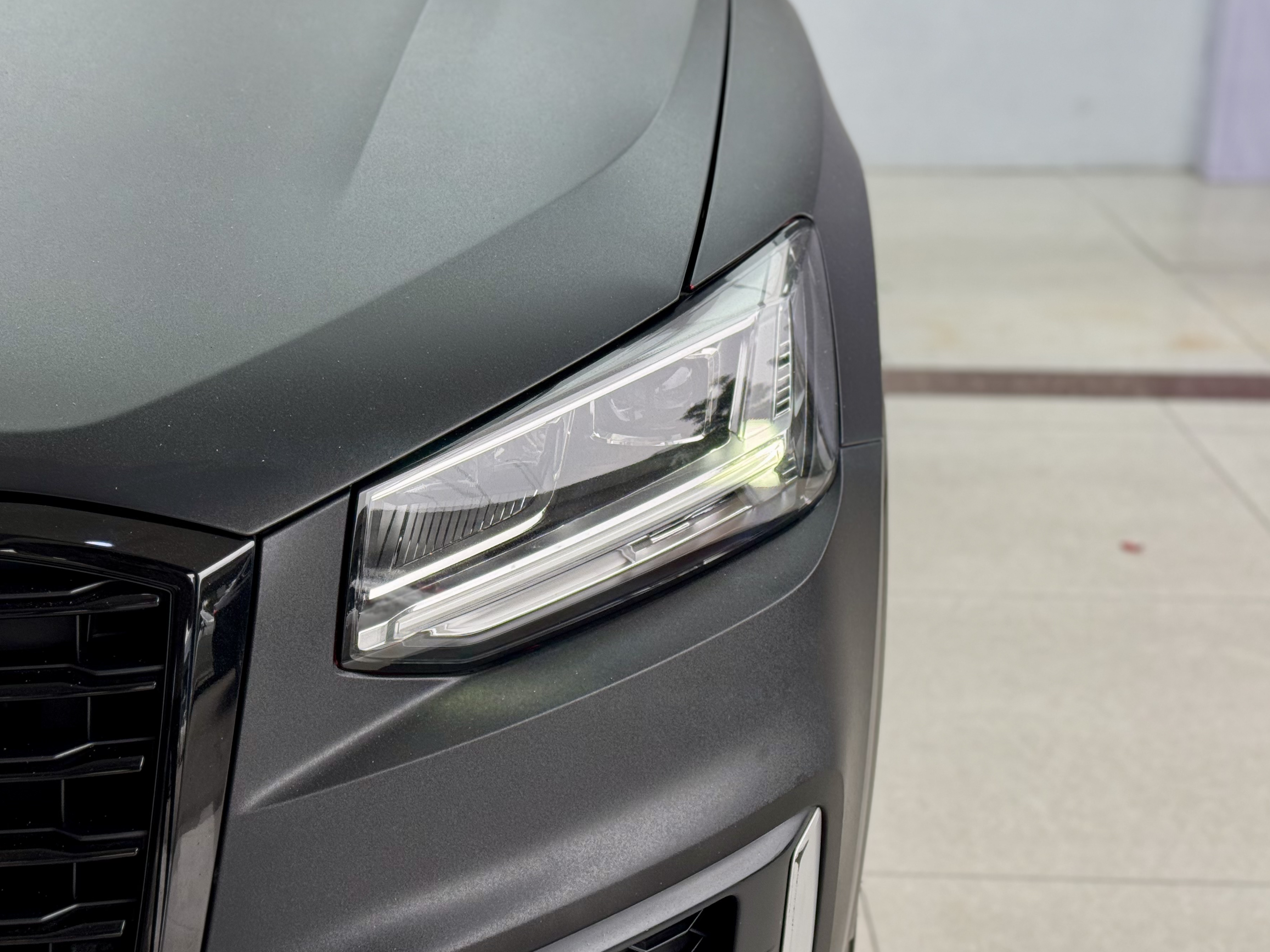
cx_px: 574
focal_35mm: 54
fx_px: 1981
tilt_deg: -19.2
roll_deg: -0.8
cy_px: 452
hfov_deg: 35.5
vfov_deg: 27.0
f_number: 1.78
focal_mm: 6.76
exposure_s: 1/685
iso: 64
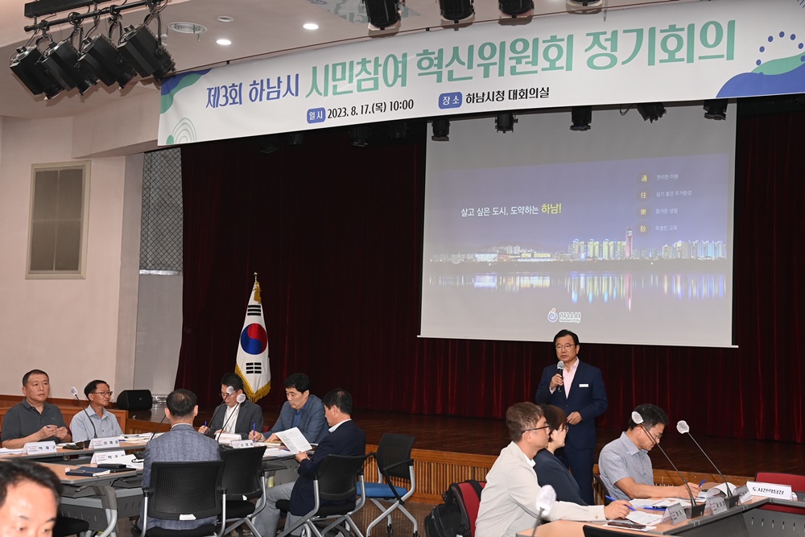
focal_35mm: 50
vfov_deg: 27.0
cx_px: 402
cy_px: 268
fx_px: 1118
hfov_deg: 39.6
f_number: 5
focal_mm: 50
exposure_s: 1/80
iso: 800
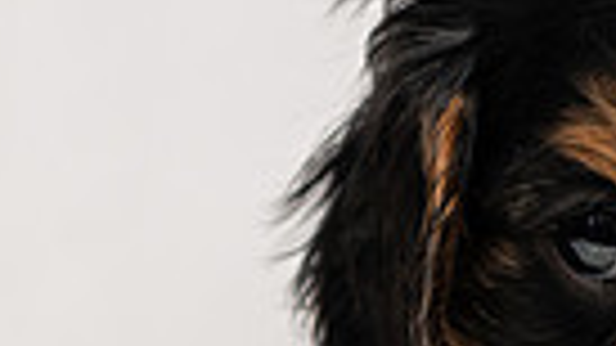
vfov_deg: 3.5
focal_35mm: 351
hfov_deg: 6.1
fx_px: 5732
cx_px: 785
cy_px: 463
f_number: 4
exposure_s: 1/250
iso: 100
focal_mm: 70
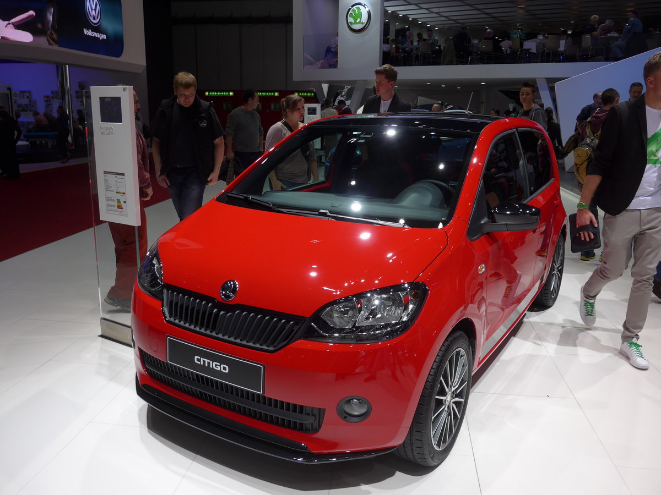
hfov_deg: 61.7
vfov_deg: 48.2
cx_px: 330
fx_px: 554
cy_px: 248
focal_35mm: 29
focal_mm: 6
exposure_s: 1/320
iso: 80
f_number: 2.8
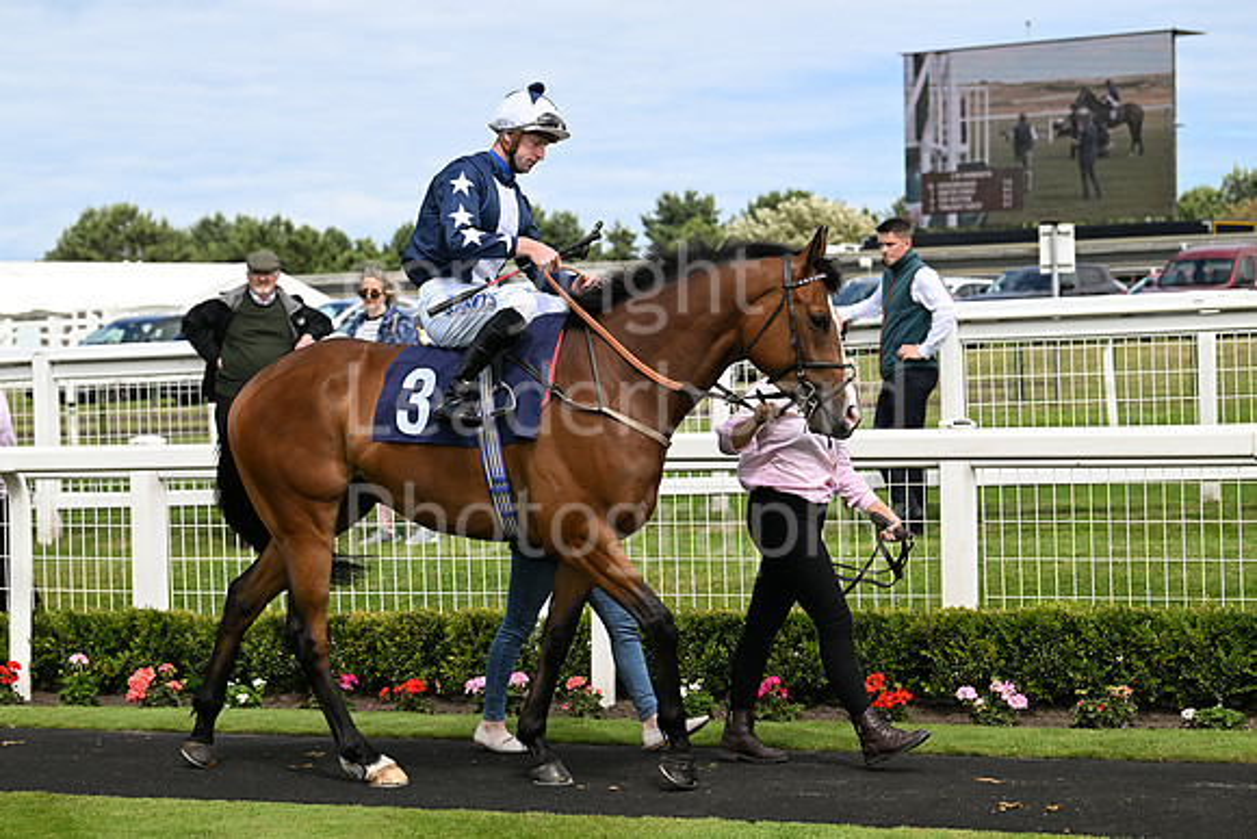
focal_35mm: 95
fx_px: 3318
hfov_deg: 21.5
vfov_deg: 14.4
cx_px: 628
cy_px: 420
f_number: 5.6
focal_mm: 95
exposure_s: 1/2000
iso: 400
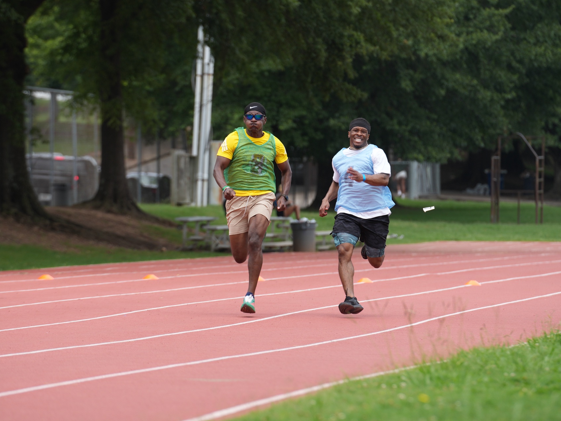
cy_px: 210
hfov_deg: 6.8
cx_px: 259
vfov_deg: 5.1
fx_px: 4749
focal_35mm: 293
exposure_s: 1/1000
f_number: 4
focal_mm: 180
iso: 160
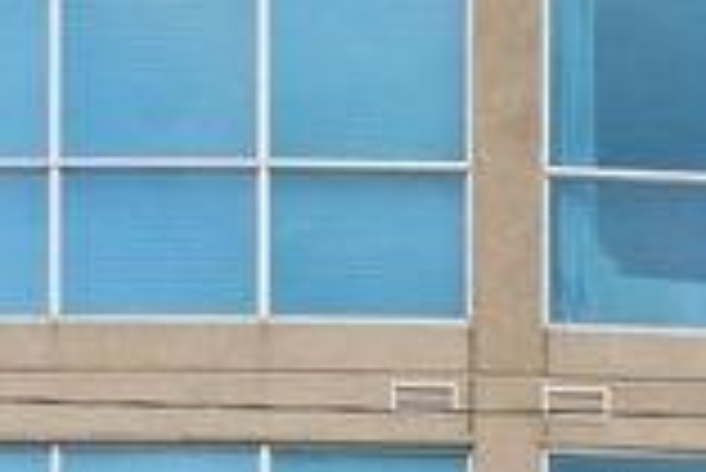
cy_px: 996
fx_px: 3455
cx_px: 382
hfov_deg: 11.7
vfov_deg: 7.5
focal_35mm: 176
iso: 400
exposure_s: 1/640
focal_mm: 18
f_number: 8
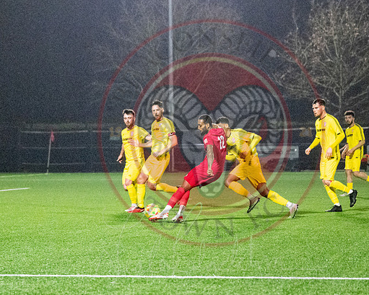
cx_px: 121
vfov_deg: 9.4
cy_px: 190
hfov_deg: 11.7
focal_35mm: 164
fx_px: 1791
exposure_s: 1/1000
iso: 8000
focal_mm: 77
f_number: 2.8
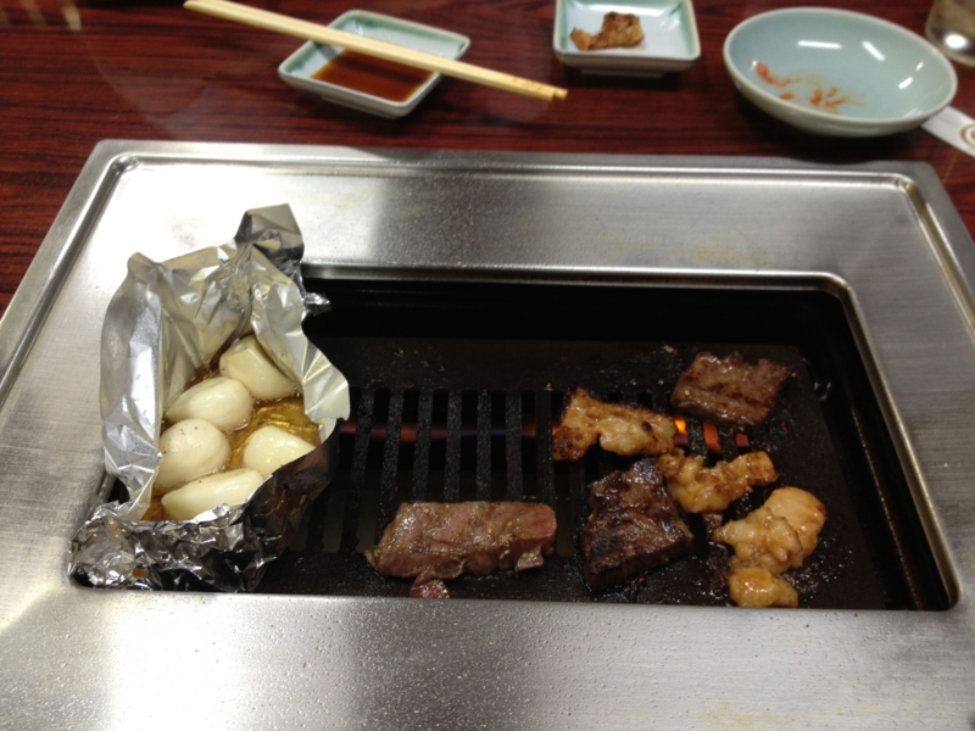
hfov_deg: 52.6
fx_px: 986
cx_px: 488
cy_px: 366
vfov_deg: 40.7
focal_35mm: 35
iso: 80
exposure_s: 1/20
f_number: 2.4
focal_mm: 4.28
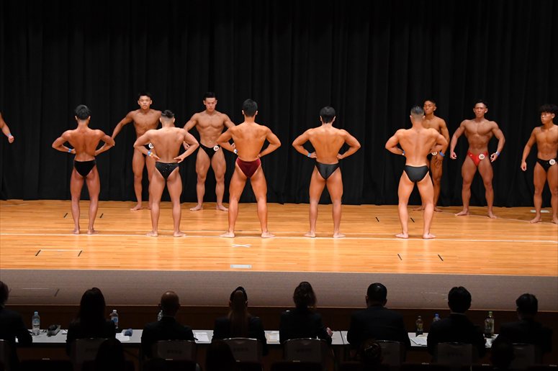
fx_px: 1813
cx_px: 279
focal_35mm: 117
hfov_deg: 17.5
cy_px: 186
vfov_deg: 11.7
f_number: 5.6
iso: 4000
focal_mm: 78
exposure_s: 1/400
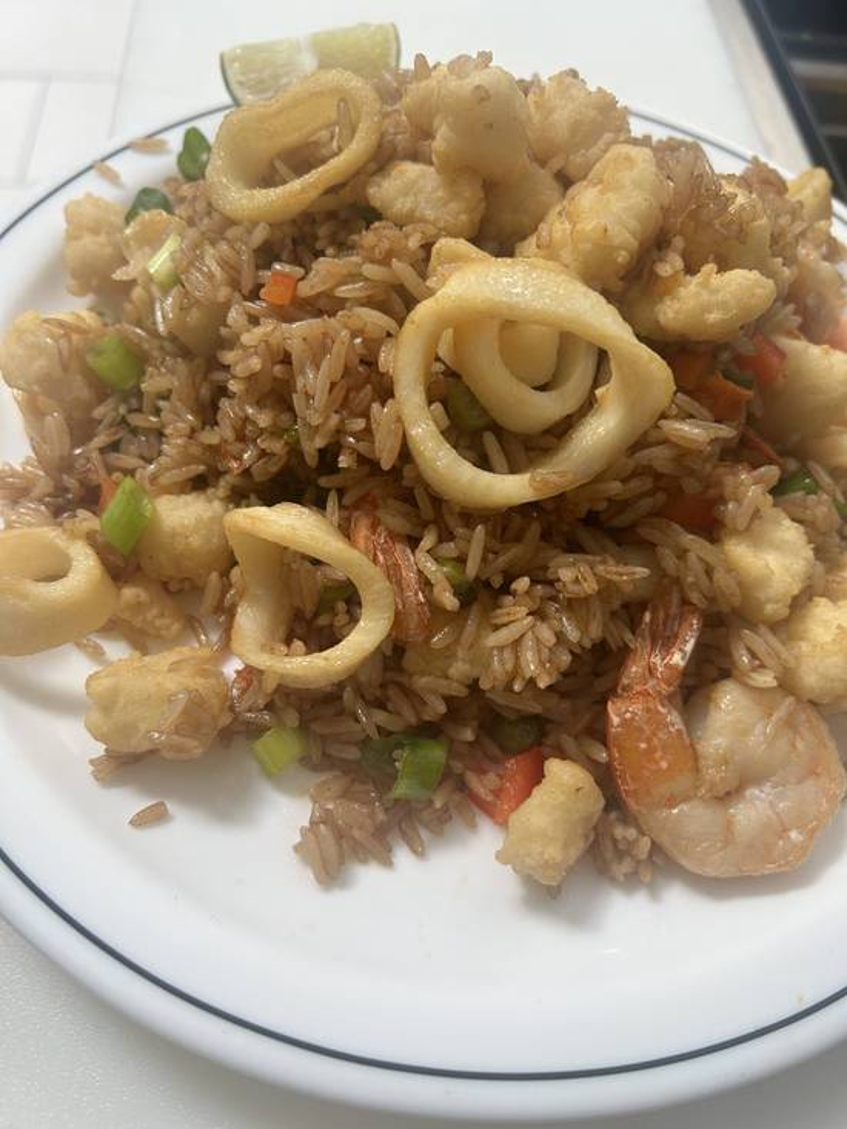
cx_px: 424
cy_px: 564
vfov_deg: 67.3
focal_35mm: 26
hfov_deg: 53.1
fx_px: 848
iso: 100
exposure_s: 1/120
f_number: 1.5
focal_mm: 5.7
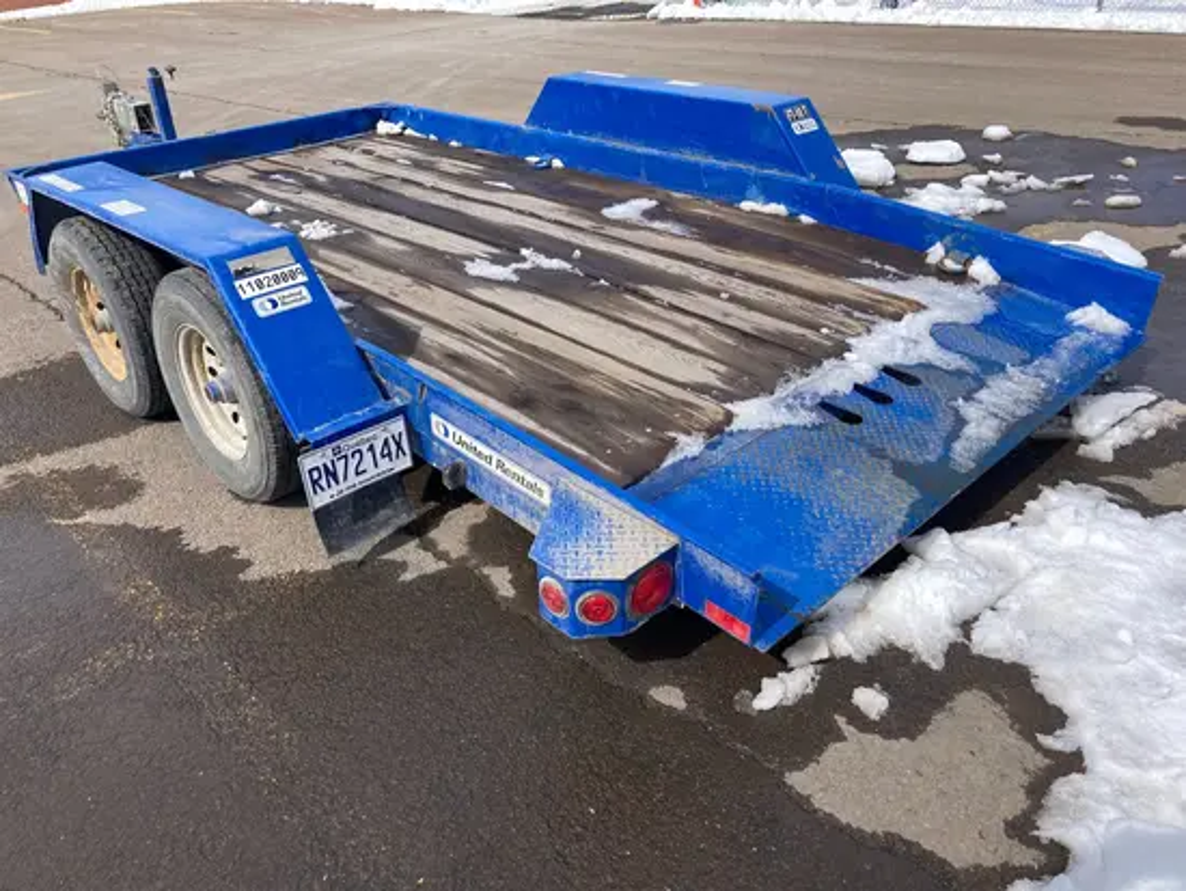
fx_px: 960
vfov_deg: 49.8
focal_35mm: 28
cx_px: 593
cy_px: 446
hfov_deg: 63.4
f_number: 1.8
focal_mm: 3.99
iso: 20
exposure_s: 1/1919
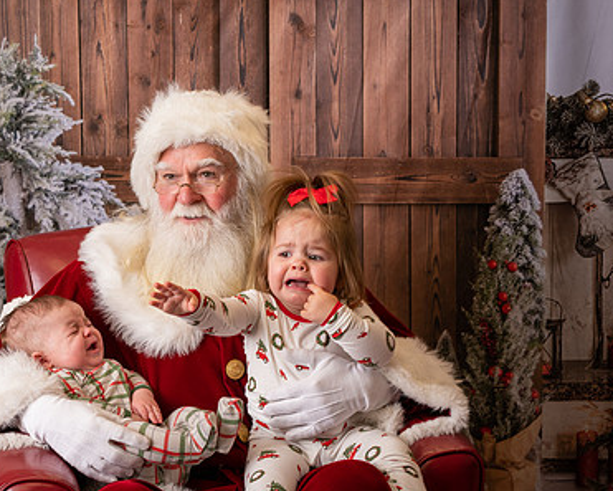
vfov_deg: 18.3
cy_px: 224
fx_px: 1524
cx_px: 219
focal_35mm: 84
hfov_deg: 22.7
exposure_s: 1/100
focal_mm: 50
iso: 100
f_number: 7.1
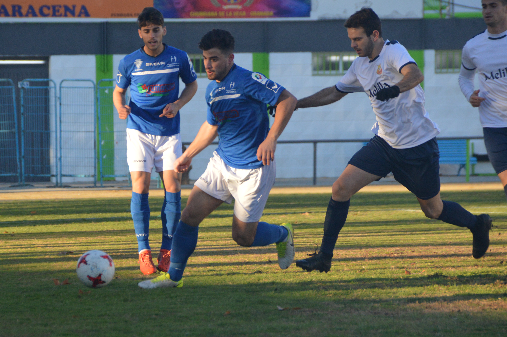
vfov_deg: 3.4
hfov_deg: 5.1
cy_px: 167
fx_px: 5638
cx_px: 205
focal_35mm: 401
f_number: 6.3
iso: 560
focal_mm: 185
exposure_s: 1/500
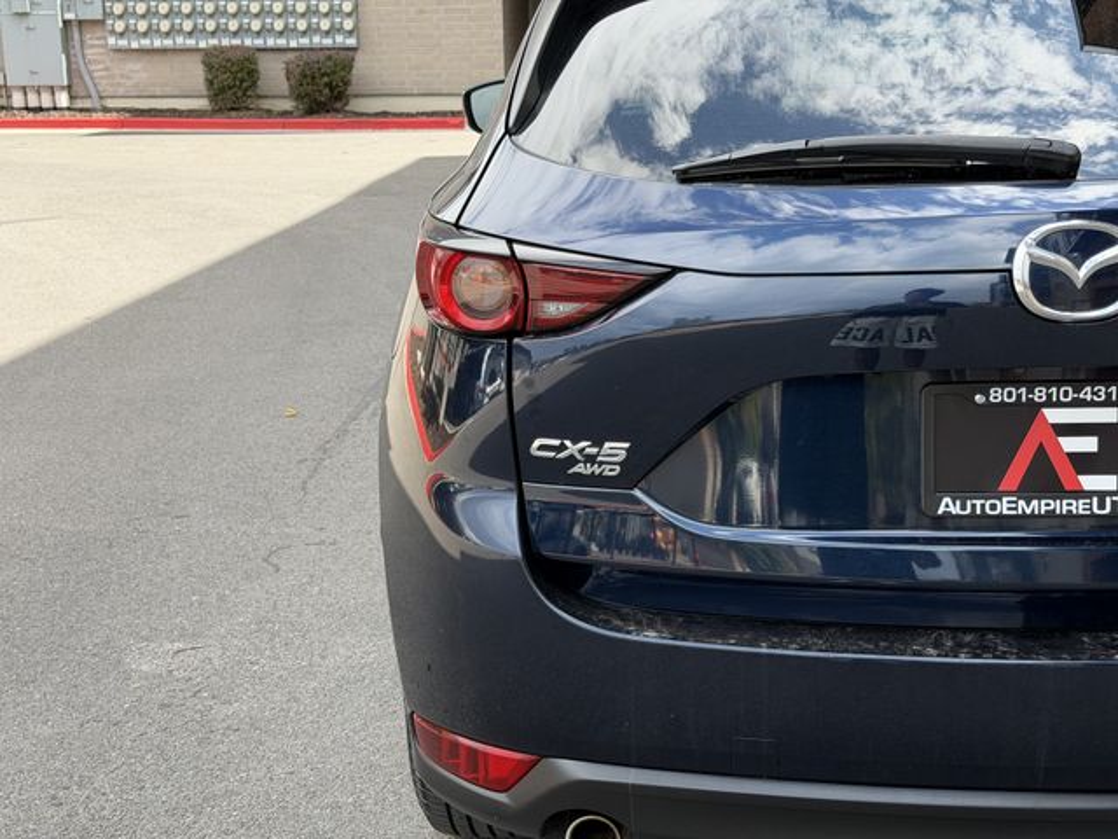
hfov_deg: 39.7
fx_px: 1550
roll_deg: +1.4
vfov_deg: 30.3
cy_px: 420
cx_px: 559
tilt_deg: -12.8
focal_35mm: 48
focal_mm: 6.76
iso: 64
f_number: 1.78
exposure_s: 1/819
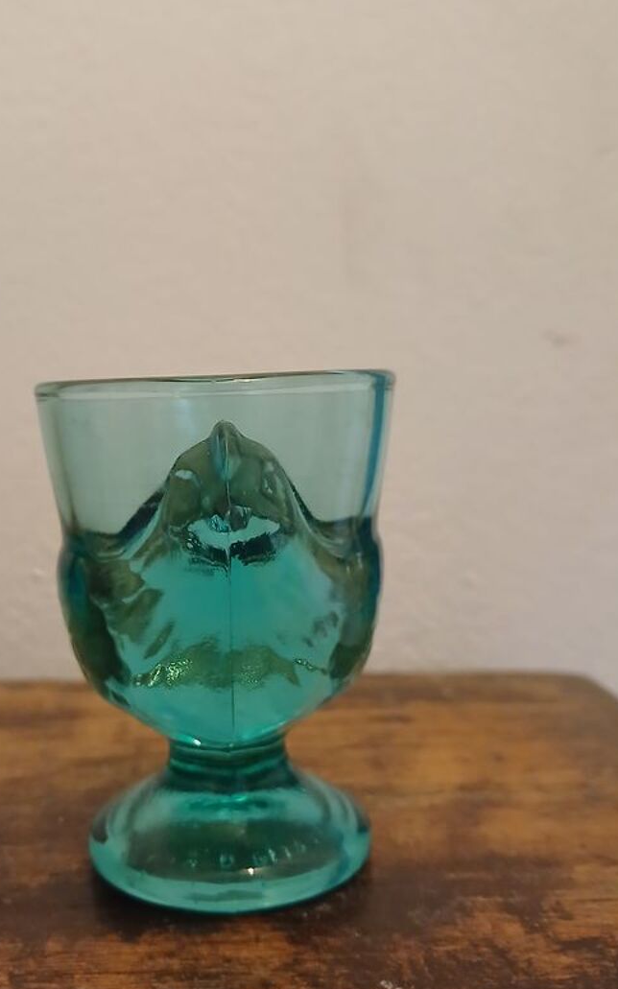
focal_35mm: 37
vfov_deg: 52.7
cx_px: 220
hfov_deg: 34.2
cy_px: 515
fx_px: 997
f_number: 1.8
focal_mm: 3.98
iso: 400
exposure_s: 1/25
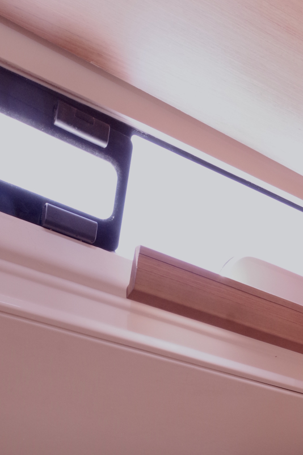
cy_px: 587
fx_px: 518
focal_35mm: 41
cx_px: 205
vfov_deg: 34.3
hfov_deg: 32.3
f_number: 11
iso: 1600
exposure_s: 1/13
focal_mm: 15
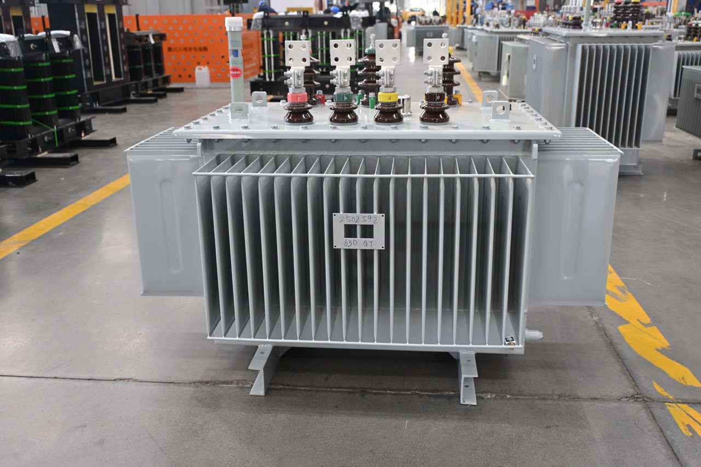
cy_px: 234
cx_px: 350
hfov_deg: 55.1
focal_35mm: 34
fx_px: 672
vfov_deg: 38.4
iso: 800
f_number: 4.2
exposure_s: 1/200
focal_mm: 23
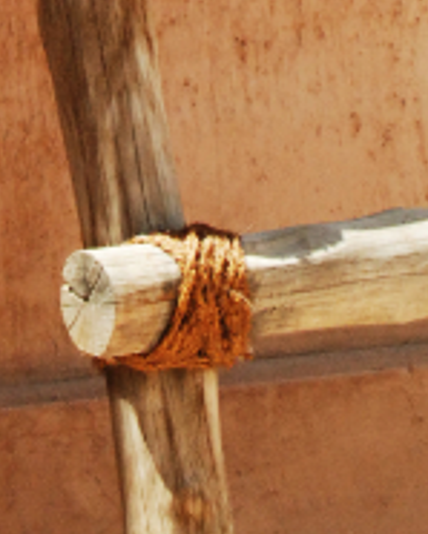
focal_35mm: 378
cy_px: -655
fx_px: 5980
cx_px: 231
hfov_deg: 4.1
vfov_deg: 5.0
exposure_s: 1/640
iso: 640
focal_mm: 50
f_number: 8
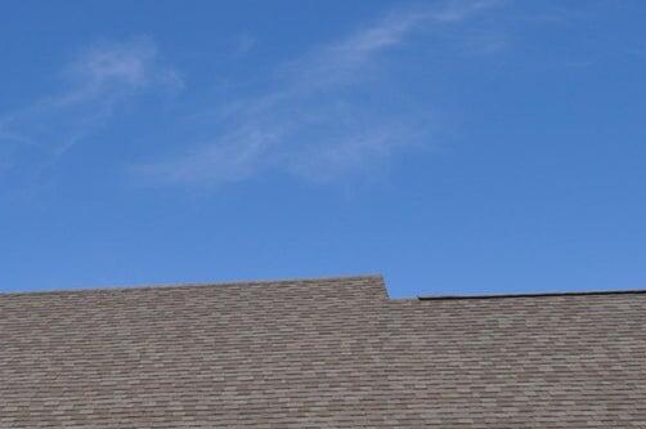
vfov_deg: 15.3
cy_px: 618
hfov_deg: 23.9
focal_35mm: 83
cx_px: 76
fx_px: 1487
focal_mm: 18
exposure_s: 1/500
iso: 200
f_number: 11
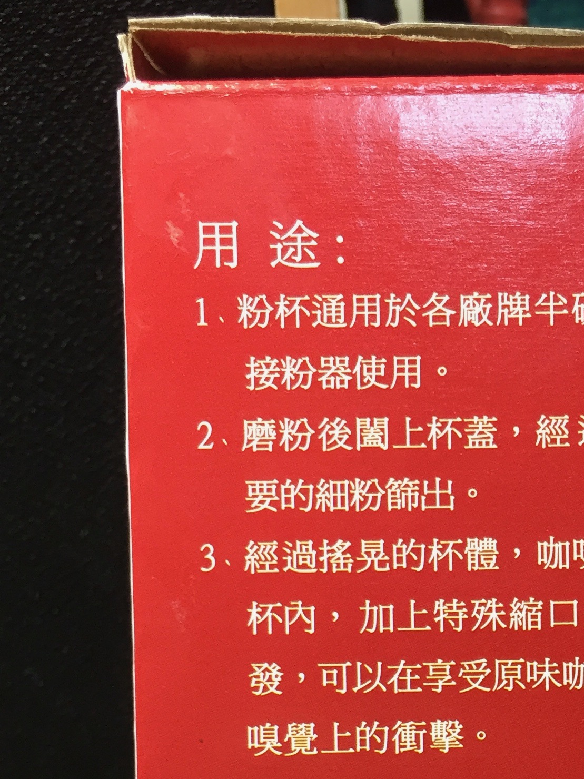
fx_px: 1440
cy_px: 780
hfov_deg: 22.4
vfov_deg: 28.4
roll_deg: +2.6
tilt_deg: -39.3
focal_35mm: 64
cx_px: 527
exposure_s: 1/30
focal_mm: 4.15
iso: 80
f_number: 2.2
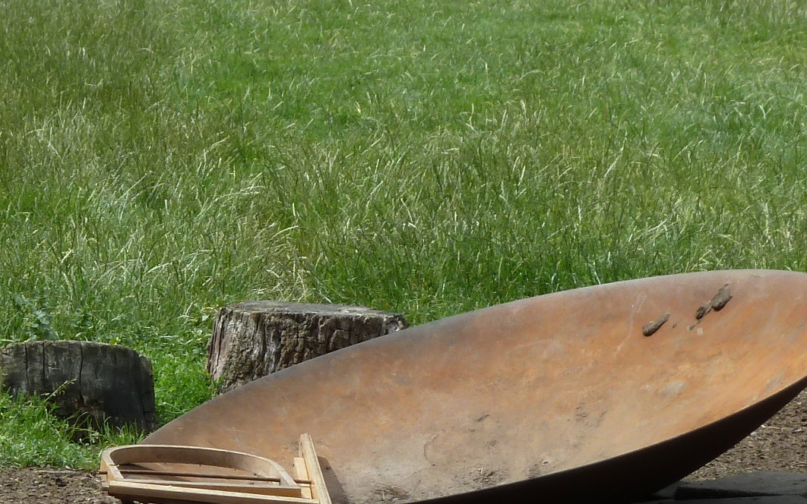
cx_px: 192
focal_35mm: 304
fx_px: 6687
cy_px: 184
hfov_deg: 6.9
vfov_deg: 4.3
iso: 80
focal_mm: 19.5
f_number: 4.4
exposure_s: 1/400
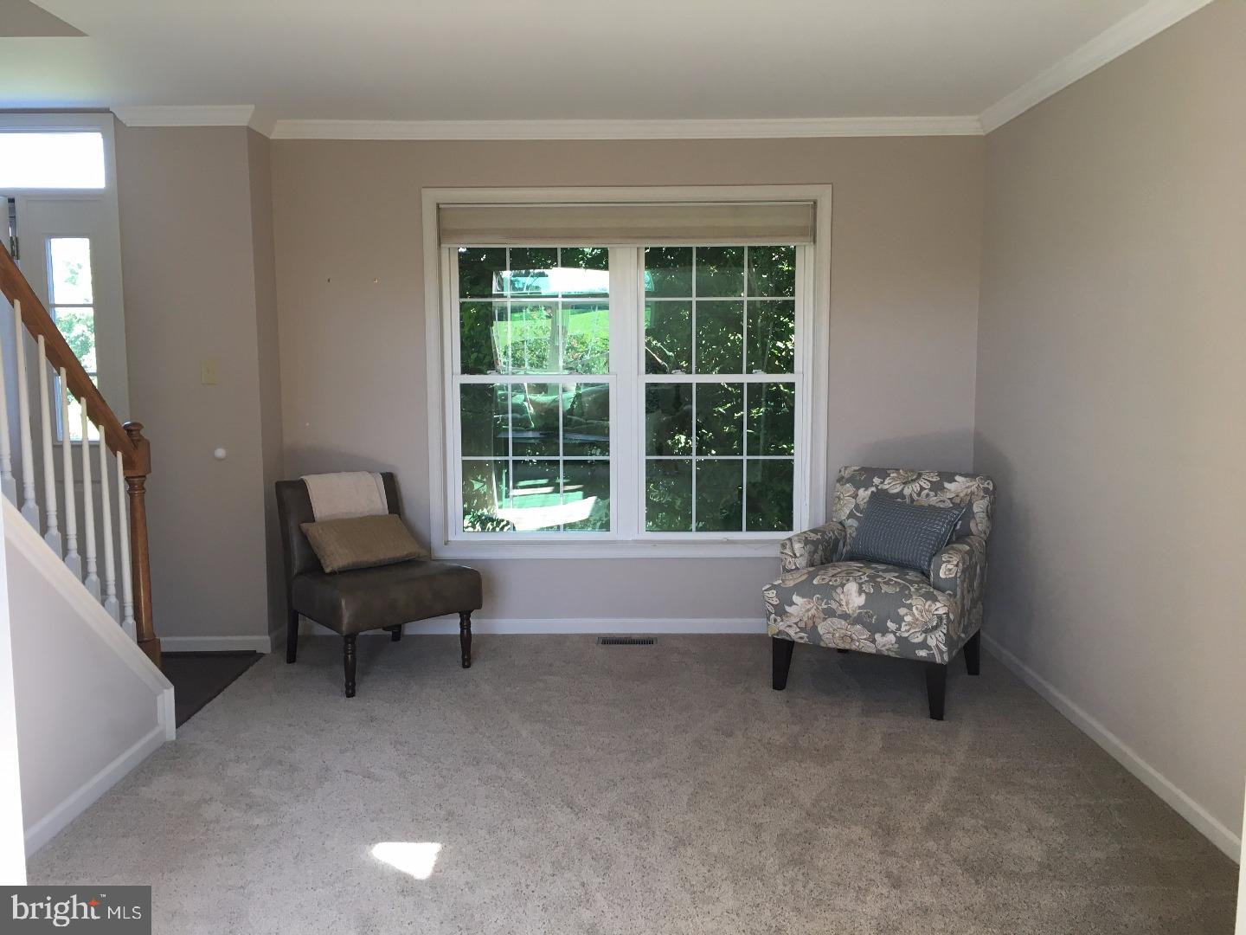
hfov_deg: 61.7
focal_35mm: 29
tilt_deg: -6.7
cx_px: 623
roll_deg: +0.4
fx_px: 1044
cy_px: 468
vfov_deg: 48.2
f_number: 2.2
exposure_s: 1/30
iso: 25
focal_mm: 4.15
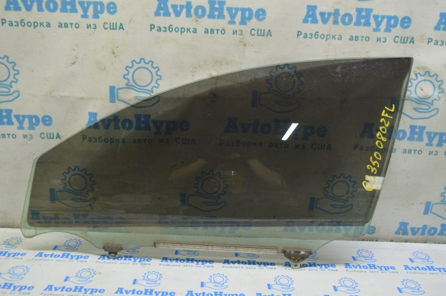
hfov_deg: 55.1
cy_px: 148
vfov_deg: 38.3
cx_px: 223
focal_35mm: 34
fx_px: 427
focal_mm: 23
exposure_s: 1/20
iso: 400
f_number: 5.6
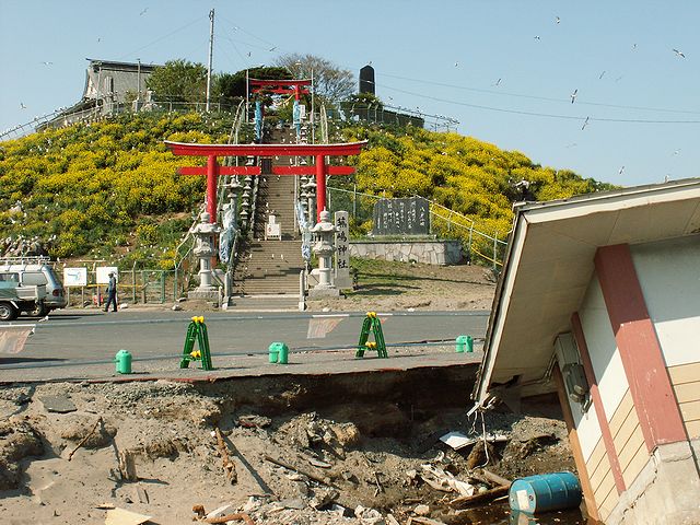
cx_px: 350
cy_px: 262
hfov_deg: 34.9
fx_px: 1112
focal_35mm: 55
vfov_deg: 26.6
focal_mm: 9.16
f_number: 8
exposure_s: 1/160
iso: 50
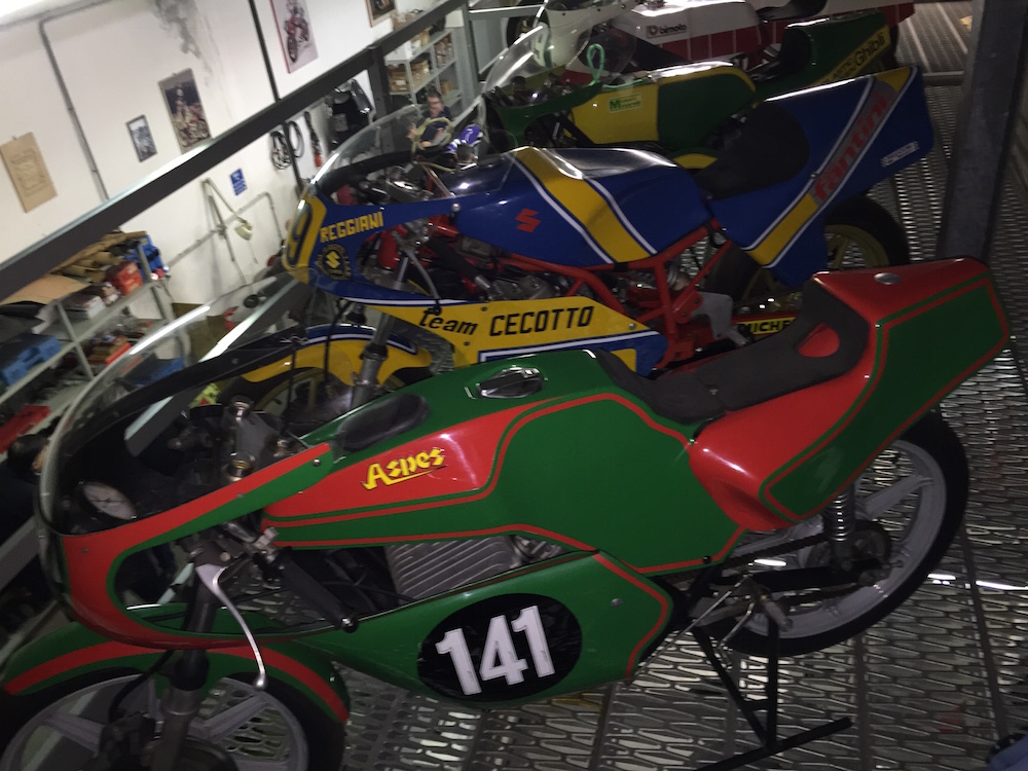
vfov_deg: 48.2
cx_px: 514
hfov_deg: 61.7
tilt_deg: -32.2
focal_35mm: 29
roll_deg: +7.1
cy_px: 386
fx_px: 861
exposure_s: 1/16
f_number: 2.2
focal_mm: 4.15
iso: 160
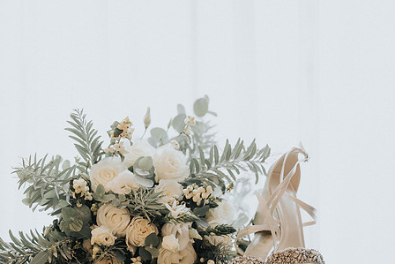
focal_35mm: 112
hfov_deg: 18.2
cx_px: 149
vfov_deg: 12.2
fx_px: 1229
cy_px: 148
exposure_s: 1/160
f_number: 1.8
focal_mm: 85
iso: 800
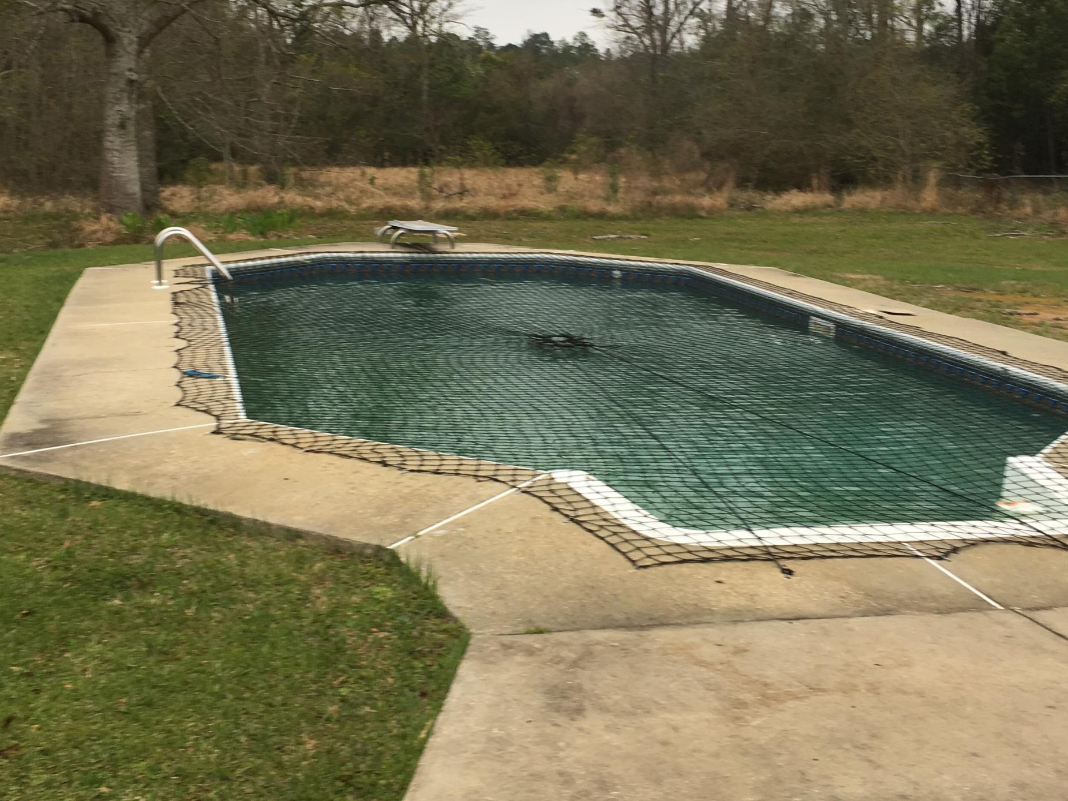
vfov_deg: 30.7
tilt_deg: -9.0
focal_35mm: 47
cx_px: 499
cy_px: 273
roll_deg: -0.5
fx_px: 1450
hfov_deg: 40.4
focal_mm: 4.15
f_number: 2.2
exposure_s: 1/120
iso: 25
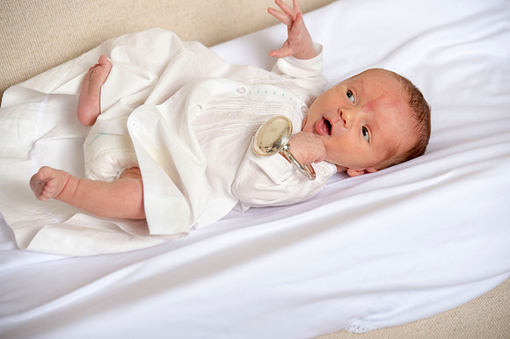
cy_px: 170
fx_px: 1982
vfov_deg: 9.8
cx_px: 255
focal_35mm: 140
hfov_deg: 14.7
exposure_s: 1/160
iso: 125
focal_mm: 140
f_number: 5.6
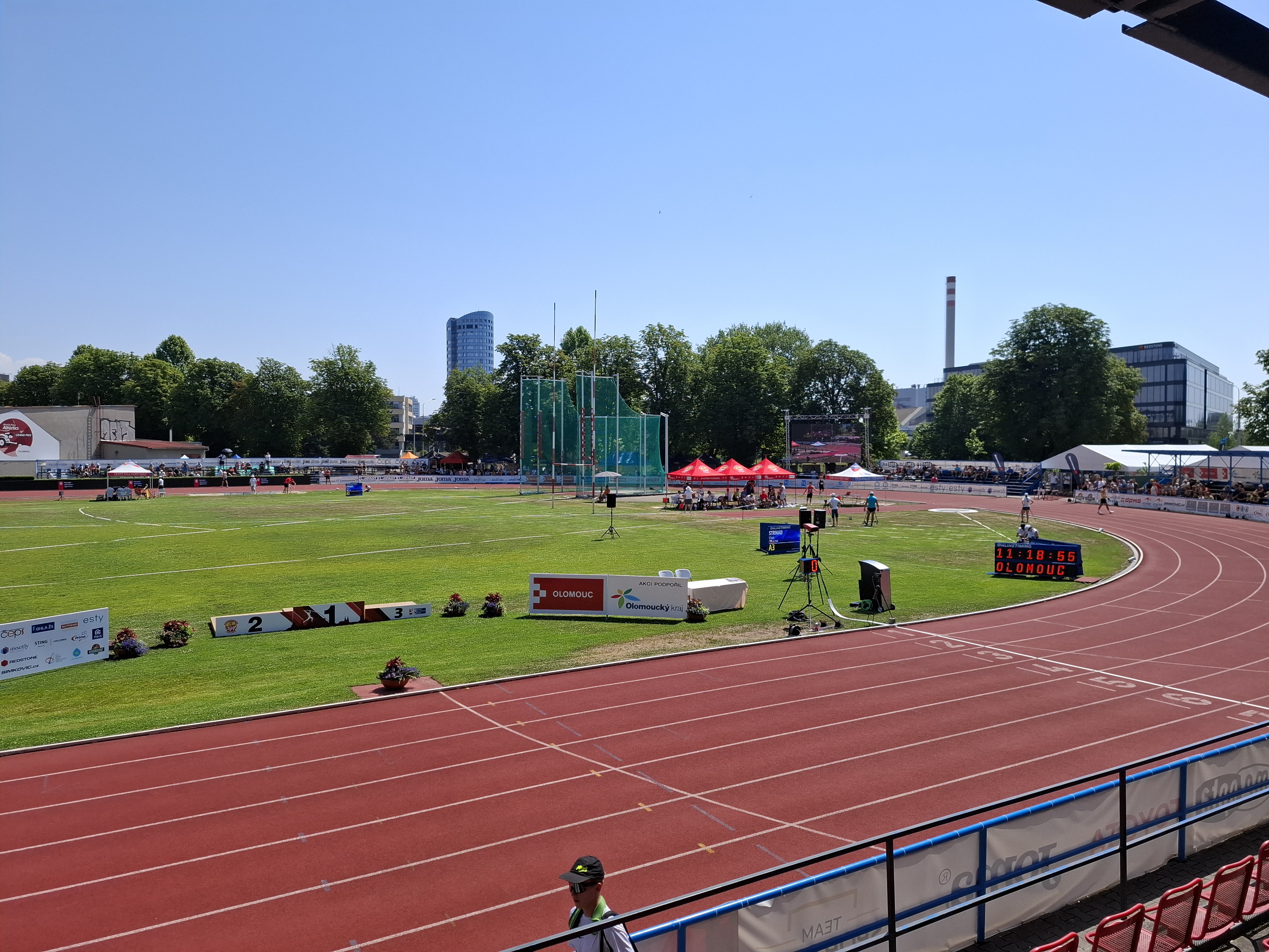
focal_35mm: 23
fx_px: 843
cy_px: 476
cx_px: 634
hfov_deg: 73.9
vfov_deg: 58.9
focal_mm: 5.54
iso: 50
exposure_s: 1/2506
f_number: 1.8
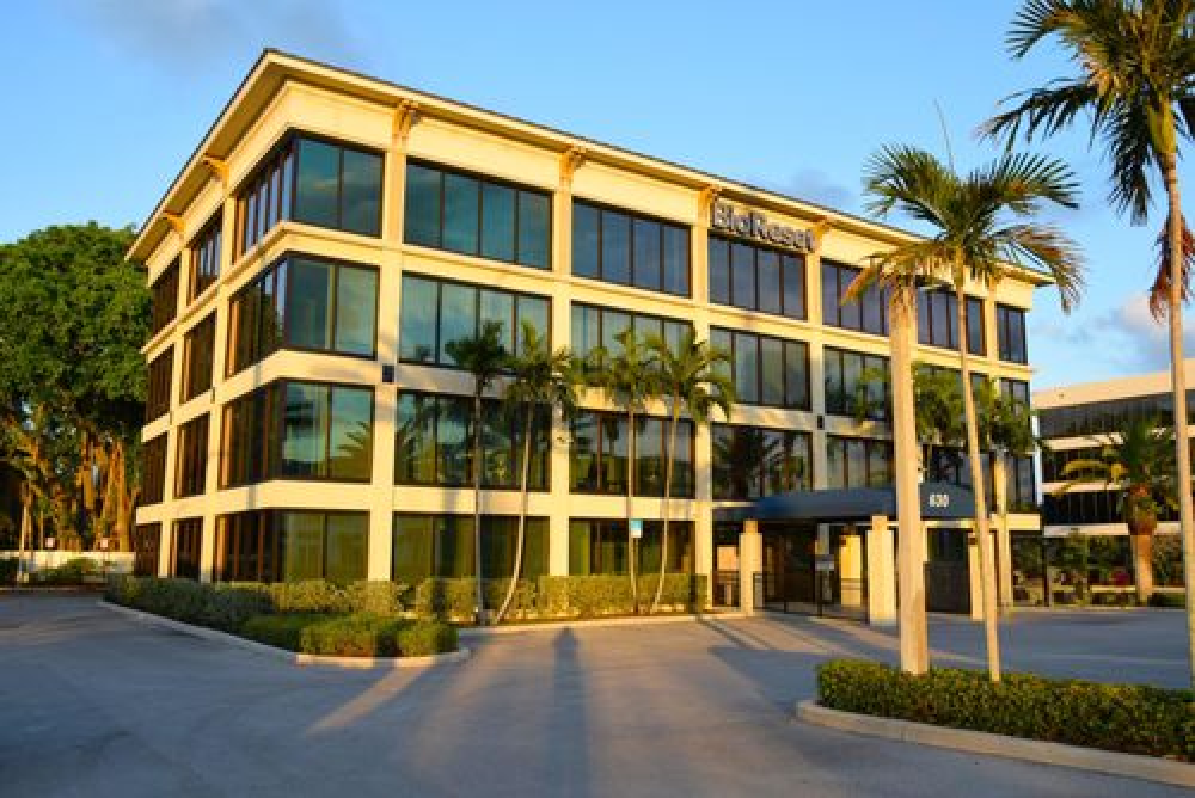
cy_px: 399
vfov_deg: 43.7
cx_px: 598
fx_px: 996
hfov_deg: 61.9
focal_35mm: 30
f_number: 8
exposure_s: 1/250
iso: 400
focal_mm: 20
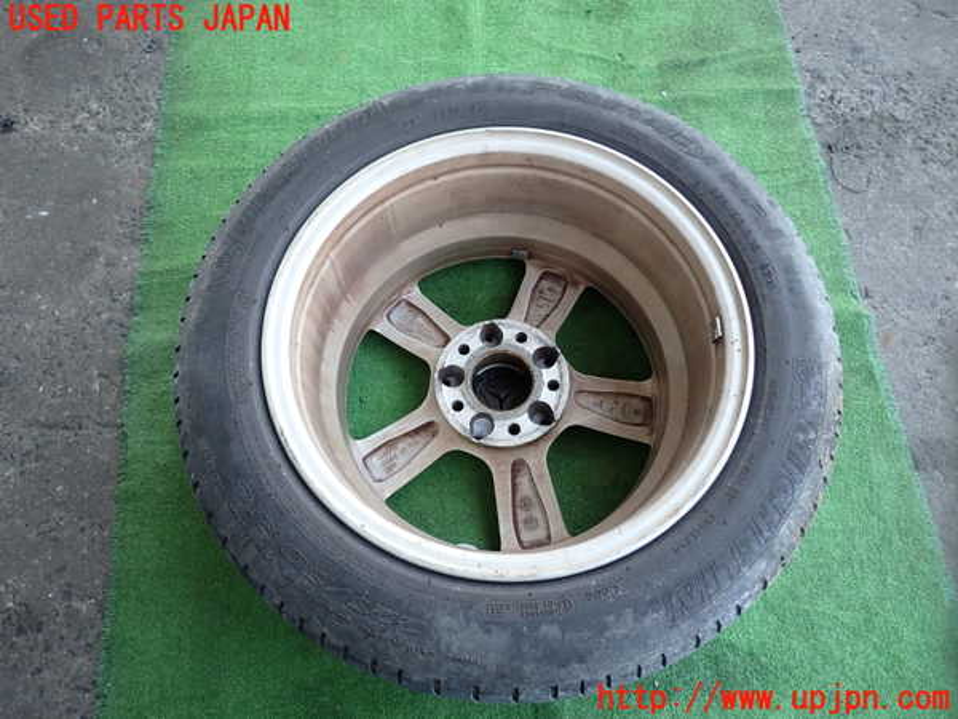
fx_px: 692
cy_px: 360
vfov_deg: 54.9
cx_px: 479
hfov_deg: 69.4
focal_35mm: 25
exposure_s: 1/125
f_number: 2
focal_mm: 4.5
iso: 125
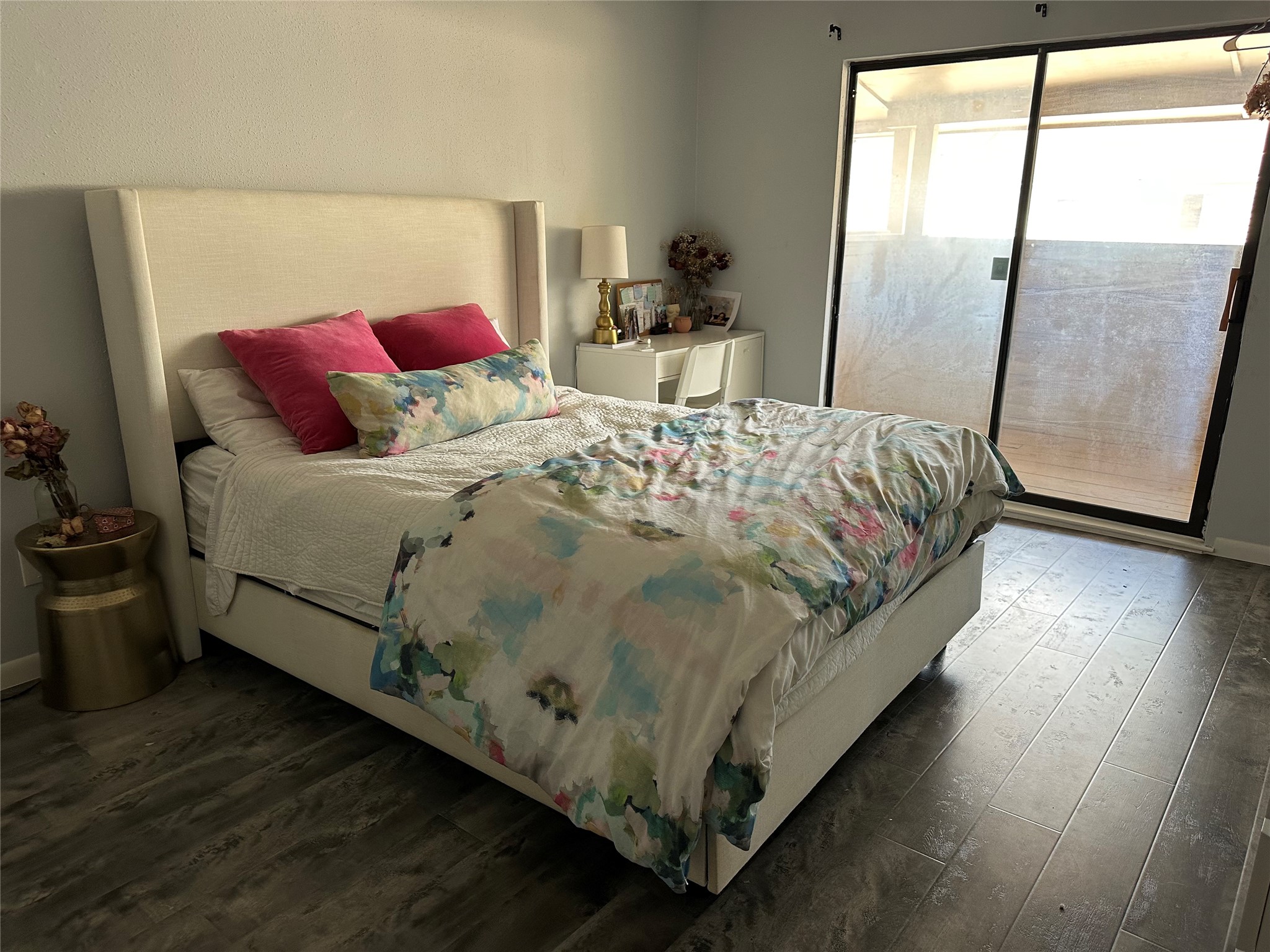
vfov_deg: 56.8
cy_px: 476
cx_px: 635
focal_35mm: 24
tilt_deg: -16.5
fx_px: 881
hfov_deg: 71.6
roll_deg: +0.4
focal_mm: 6.86
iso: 200
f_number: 1.78
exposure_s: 1/121
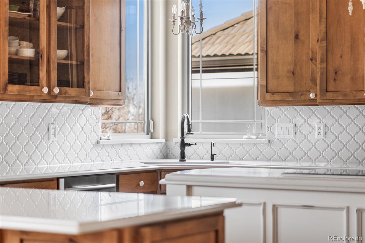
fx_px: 760
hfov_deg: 27.0
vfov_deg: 18.2
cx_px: 182
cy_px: 122
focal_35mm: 75
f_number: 1.8
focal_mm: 50
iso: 400
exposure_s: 1/80
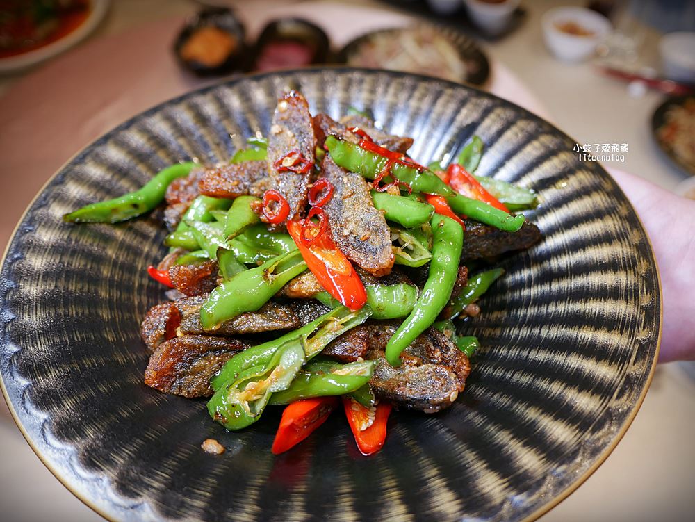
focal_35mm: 28
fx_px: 562
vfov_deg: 49.8
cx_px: 348
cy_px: 261
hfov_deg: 63.4
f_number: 2.5
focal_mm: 14
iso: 320
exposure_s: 1/60
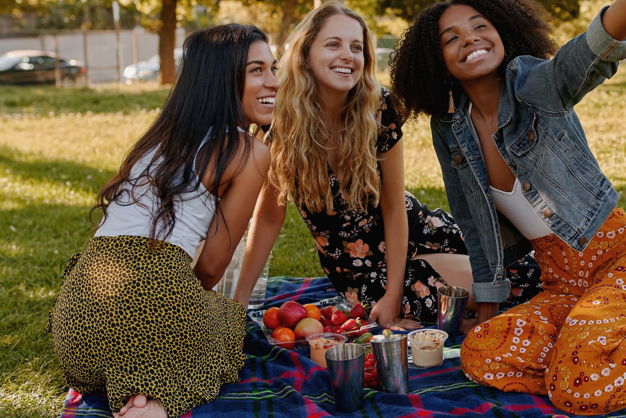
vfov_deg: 24.9
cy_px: 131
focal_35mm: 54
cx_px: 469
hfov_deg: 36.0
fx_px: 939
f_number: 2.8
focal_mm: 35
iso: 100
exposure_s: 1/250
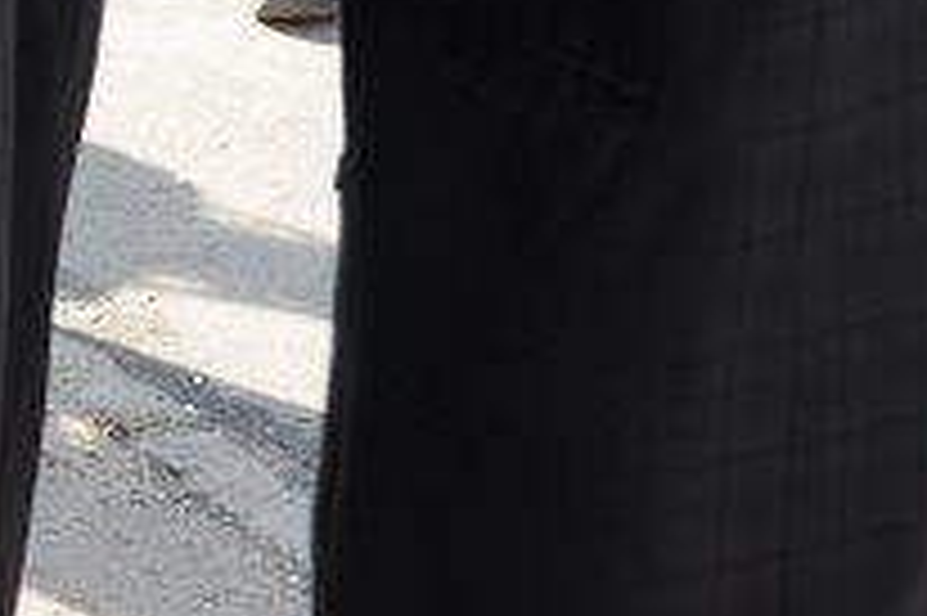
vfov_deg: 6.3
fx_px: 5377
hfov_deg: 9.3
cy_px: -733
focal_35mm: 209
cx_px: -882
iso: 250
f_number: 5.6
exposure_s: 1/200
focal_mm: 28
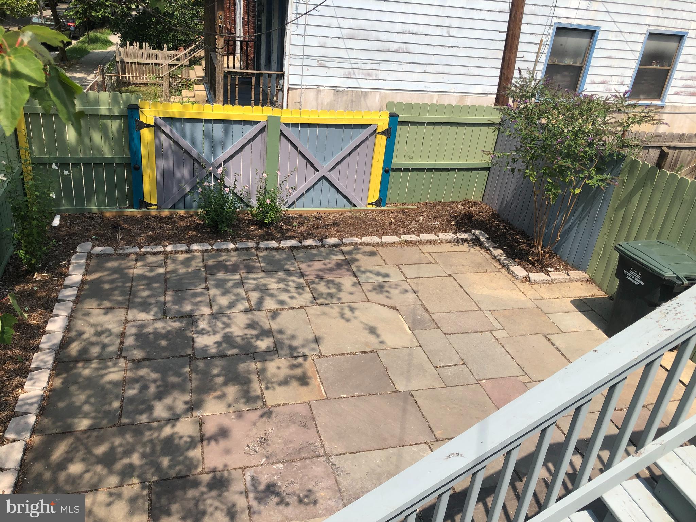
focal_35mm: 28
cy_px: 261
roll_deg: -6.3
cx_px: 348
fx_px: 563
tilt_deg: -29.5
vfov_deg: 49.7
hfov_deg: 63.4
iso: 20
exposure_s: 1/1245
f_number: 1.8
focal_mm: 3.99
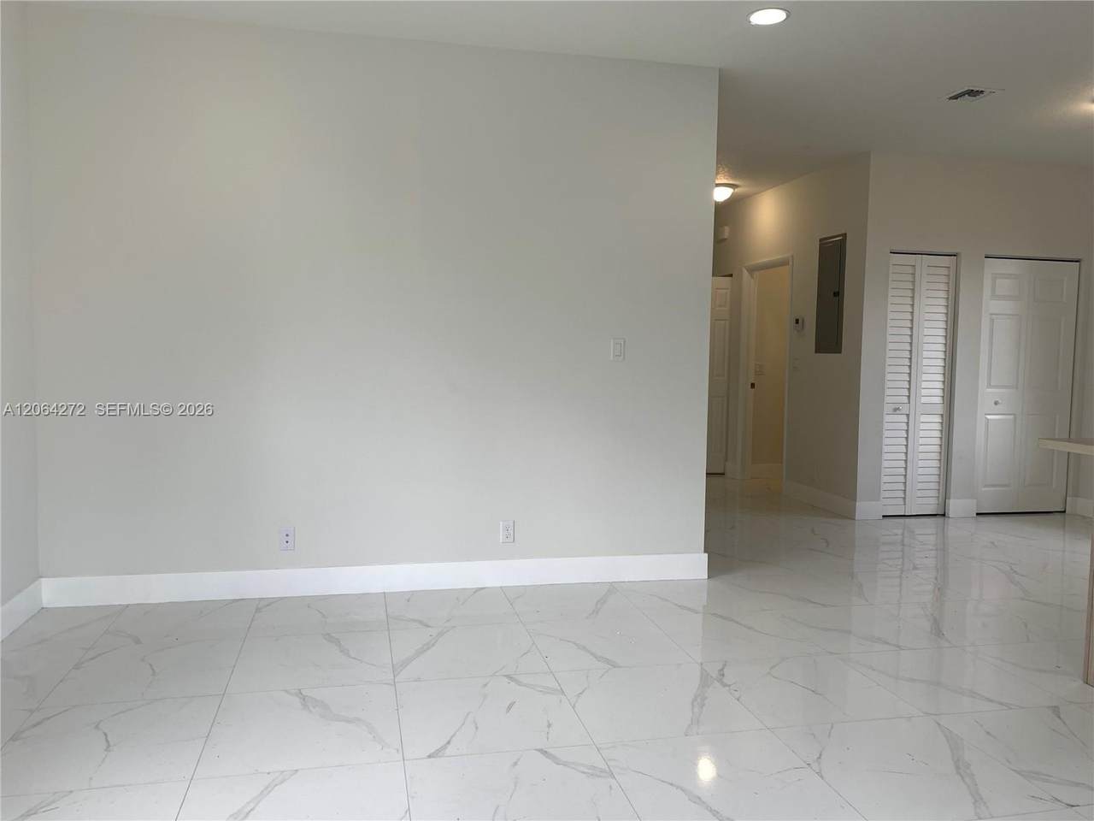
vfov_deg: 53.1
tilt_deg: -4.2
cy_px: 410
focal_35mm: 26
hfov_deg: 67.3
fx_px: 822
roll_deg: -1.1
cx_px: 547
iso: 32
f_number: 1.8
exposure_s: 1/120
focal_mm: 4.25
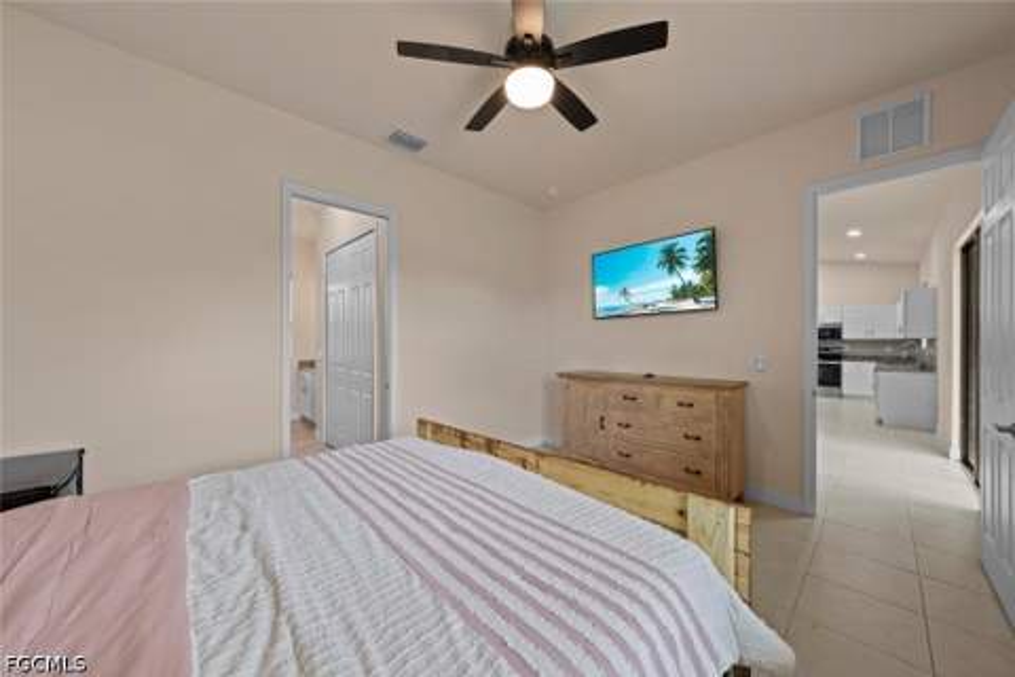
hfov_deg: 108.3
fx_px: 366
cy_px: 338
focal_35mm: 13
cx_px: 508
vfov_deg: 85.4
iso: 400
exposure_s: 1/2
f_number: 11
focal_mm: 13
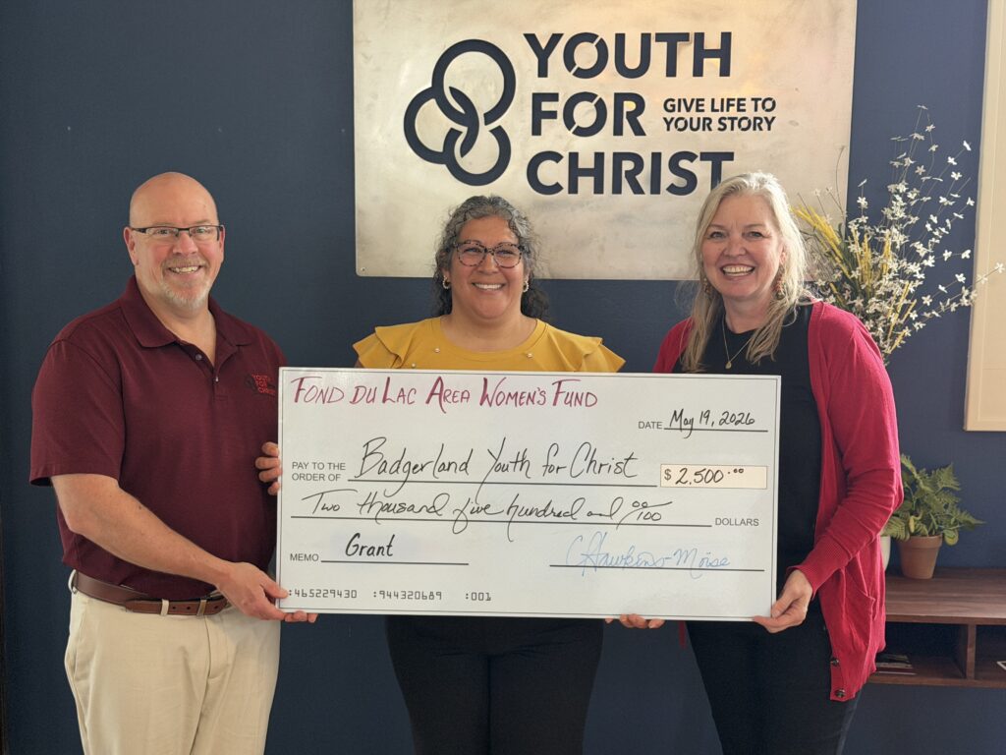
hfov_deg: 39.7
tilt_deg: -7.5
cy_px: 378
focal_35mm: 48
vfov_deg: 30.3
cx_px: 503
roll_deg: +0.0
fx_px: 1395
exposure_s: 1/40
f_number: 1.78
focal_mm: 6.76
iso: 250
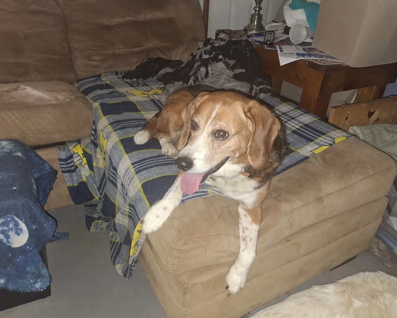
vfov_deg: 53.2
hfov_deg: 64.1
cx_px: 193
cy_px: 153
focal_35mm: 27
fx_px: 317
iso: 250
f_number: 1.8
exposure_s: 1/40
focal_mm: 4.69
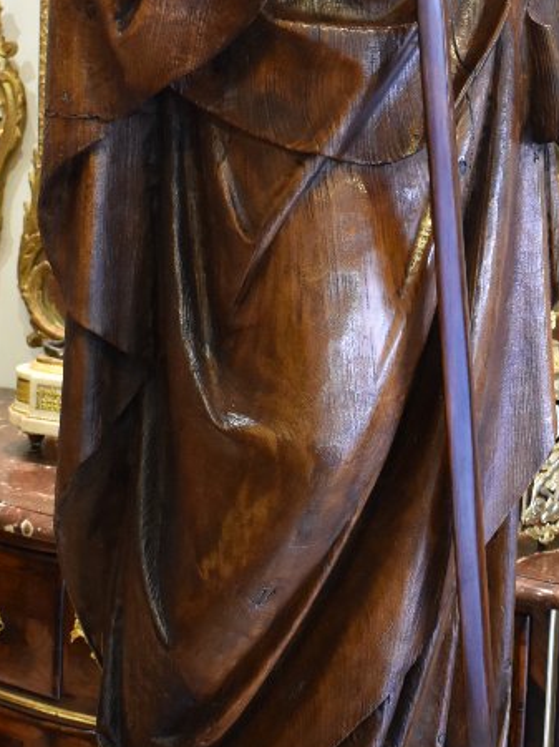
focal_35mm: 77
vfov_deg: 24.8
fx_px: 1659
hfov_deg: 19.0
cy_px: 115
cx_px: 435
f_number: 3.8
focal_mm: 20
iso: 2000
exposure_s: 1/60
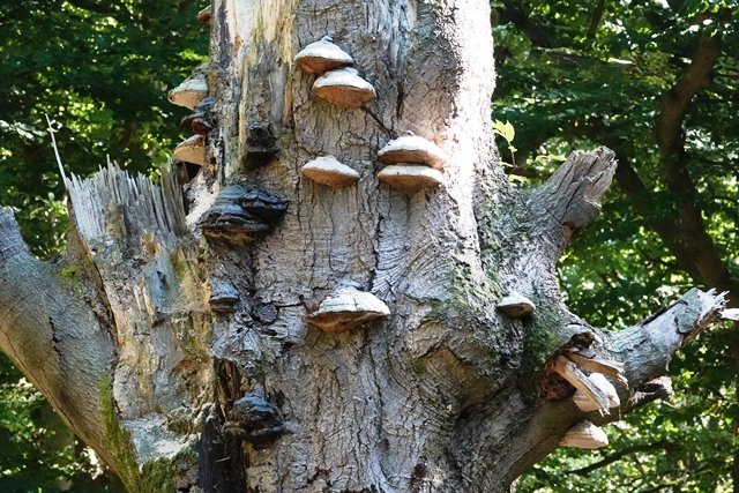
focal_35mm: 221
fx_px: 4537
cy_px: 246
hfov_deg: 9.3
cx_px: 370
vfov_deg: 6.2
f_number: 8
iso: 3200
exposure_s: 1/200
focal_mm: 81.1
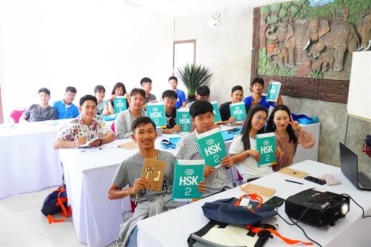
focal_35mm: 27
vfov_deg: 47.9
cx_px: 186
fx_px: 278
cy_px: 124
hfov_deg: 67.4
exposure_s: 1/320
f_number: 5.6
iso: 25600
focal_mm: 18
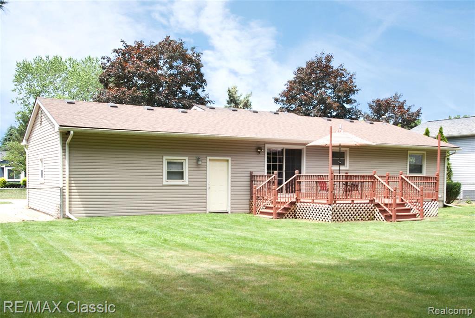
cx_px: 238
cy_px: 159
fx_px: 396
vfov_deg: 43.7
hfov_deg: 61.9
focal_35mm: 30
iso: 200
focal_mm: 20
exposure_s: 1/250
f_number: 4.5
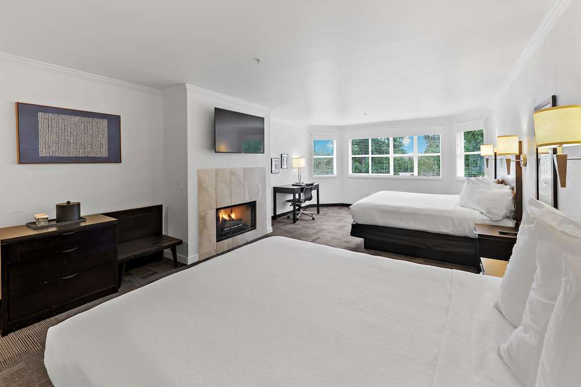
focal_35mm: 14
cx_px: 290
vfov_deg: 81.2
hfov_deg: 104.3
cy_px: 194
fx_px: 226
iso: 100
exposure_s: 1
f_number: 8
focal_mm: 14
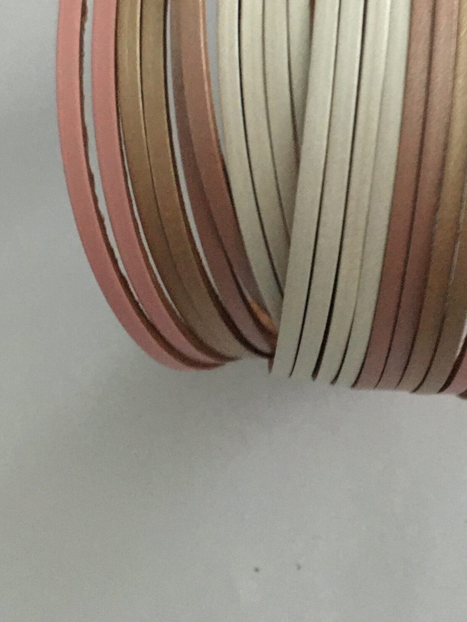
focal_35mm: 50
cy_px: 110
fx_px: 899
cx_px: 353
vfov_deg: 36.7
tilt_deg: -67.9
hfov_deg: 28.7
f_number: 2.2
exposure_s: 1/17
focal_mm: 4.15
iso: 400
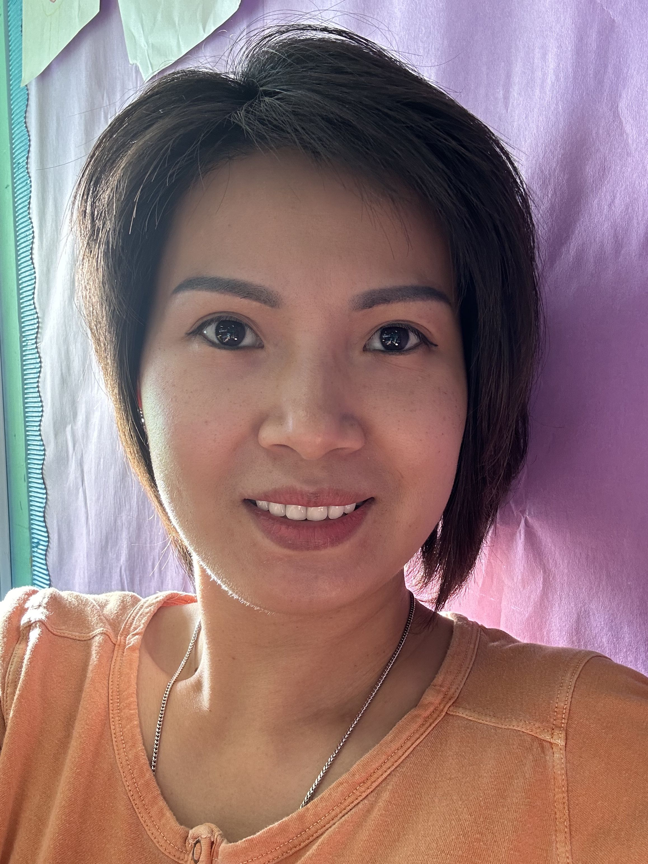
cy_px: 432
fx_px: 749
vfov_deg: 60.0
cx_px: 324
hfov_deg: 46.8
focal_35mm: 30
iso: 50
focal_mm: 2.69
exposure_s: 1/60
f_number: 1.9
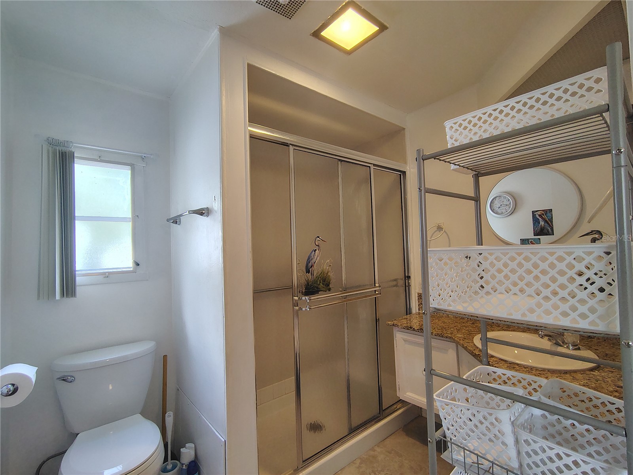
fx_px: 293
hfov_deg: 94.5
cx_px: 316
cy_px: 238
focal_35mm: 16
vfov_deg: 78.1
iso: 372
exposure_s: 1/24
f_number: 2.2
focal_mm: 2.13
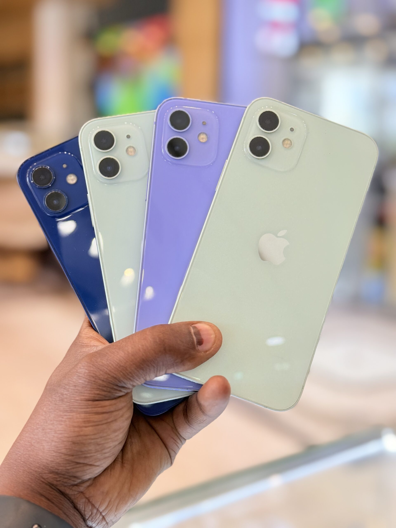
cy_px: 264
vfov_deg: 39.7
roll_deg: -1.8
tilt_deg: -8.4
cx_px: 198
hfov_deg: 30.3
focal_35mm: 48
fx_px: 732
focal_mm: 6.76
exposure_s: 1/100
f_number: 1.78
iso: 50
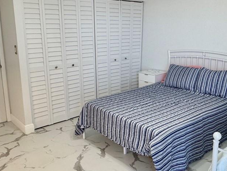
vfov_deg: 39.7
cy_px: 79
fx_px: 236
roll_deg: -0.6
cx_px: 124
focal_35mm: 36
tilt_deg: -13.0
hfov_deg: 51.3
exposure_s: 1/120
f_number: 2.2
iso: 160
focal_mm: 2.22
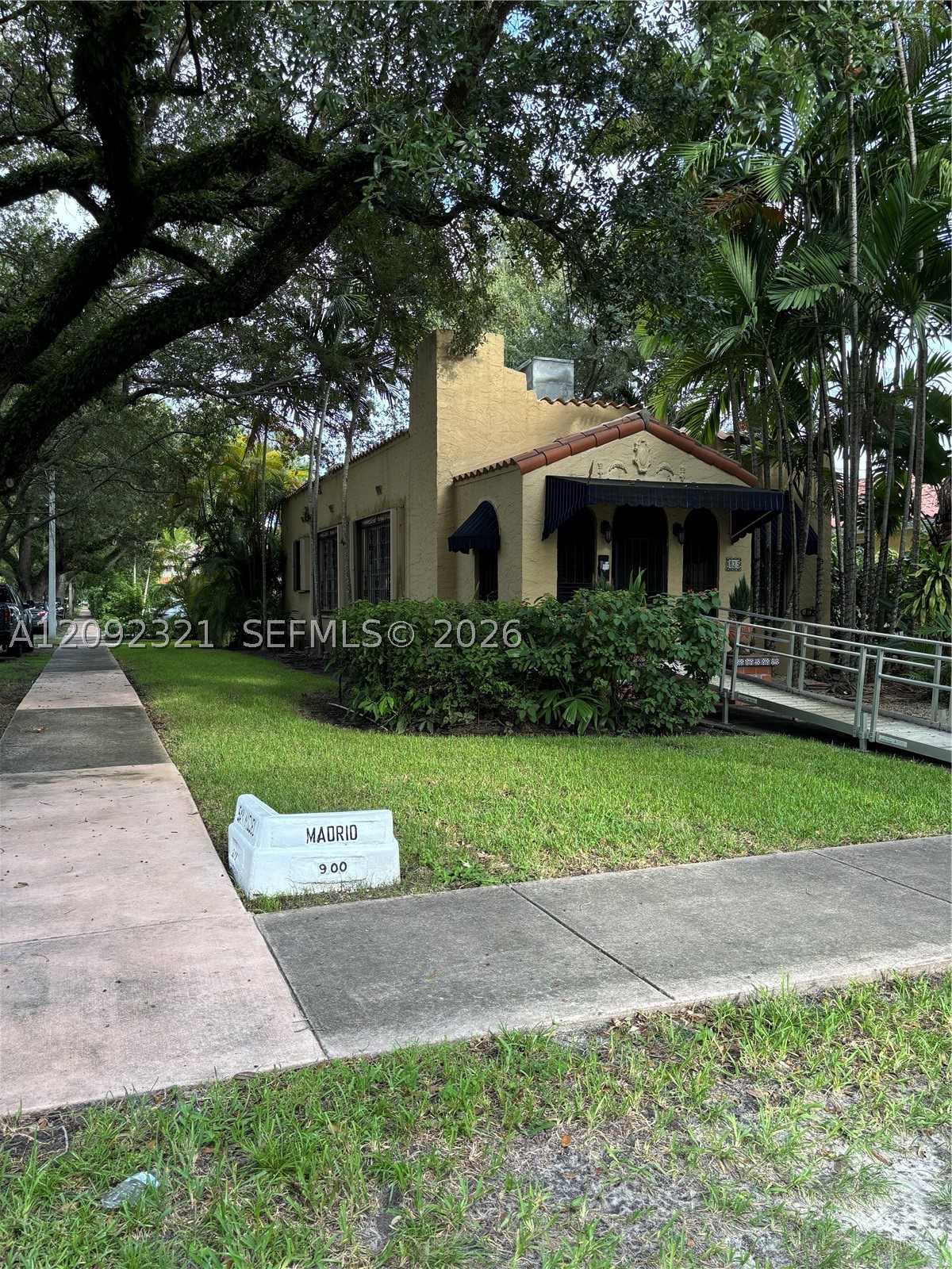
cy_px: 634
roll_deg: -0.8
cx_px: 476
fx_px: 953
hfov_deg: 53.1
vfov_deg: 67.3
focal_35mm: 26
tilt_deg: -2.2
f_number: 1.6
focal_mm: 5.96
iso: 40
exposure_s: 1/156
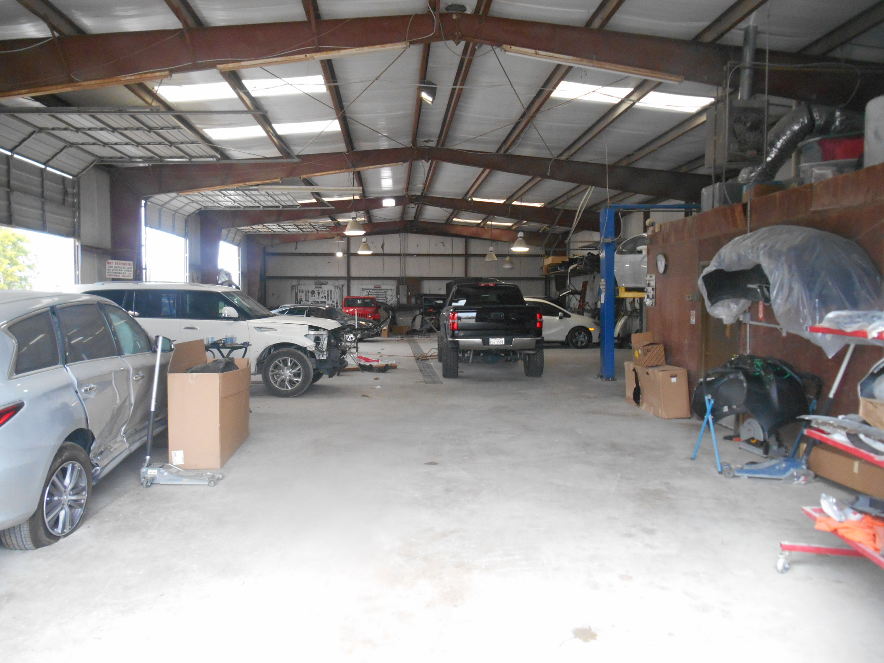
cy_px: 332
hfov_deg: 67.3
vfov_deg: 53.1
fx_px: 664
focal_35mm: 26
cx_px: 442
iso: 400
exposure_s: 1/160
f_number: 3.4
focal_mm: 4.7
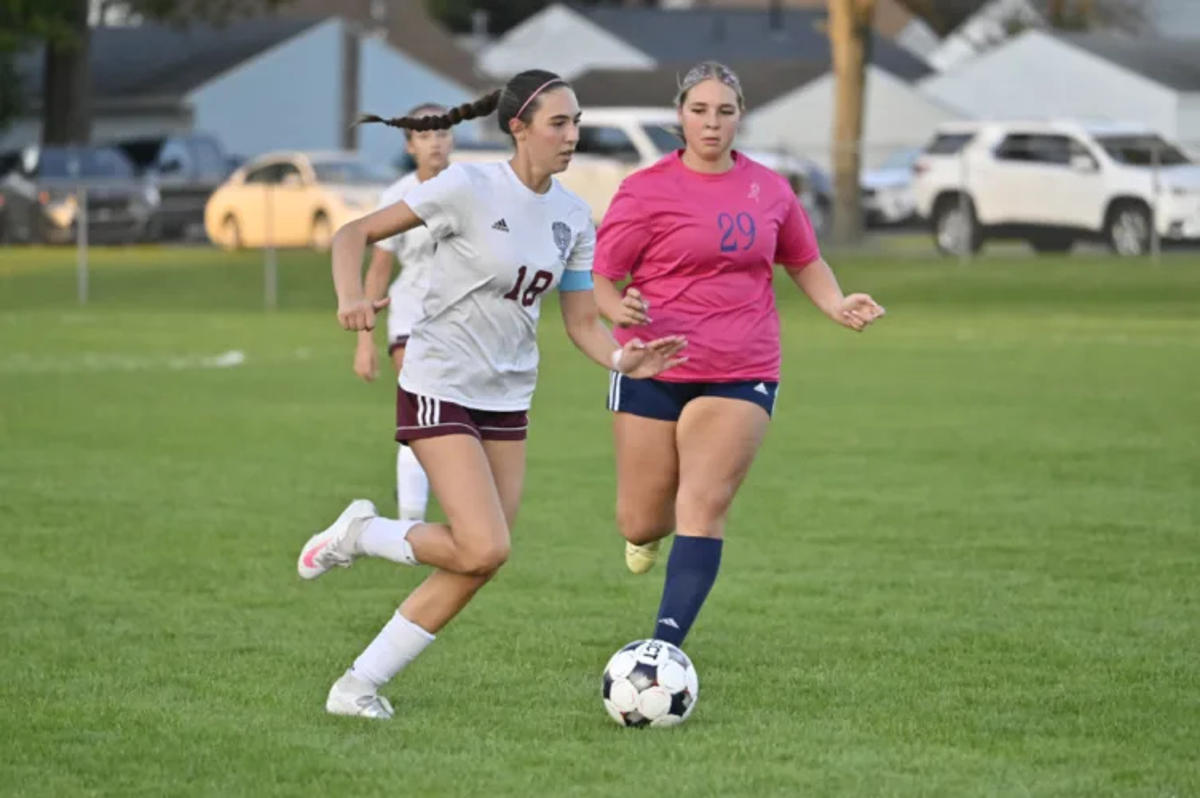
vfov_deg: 5.7
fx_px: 7993
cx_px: 600
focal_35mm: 240
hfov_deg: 8.6
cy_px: 399
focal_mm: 240
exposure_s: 1/3200
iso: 5600
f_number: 5.3
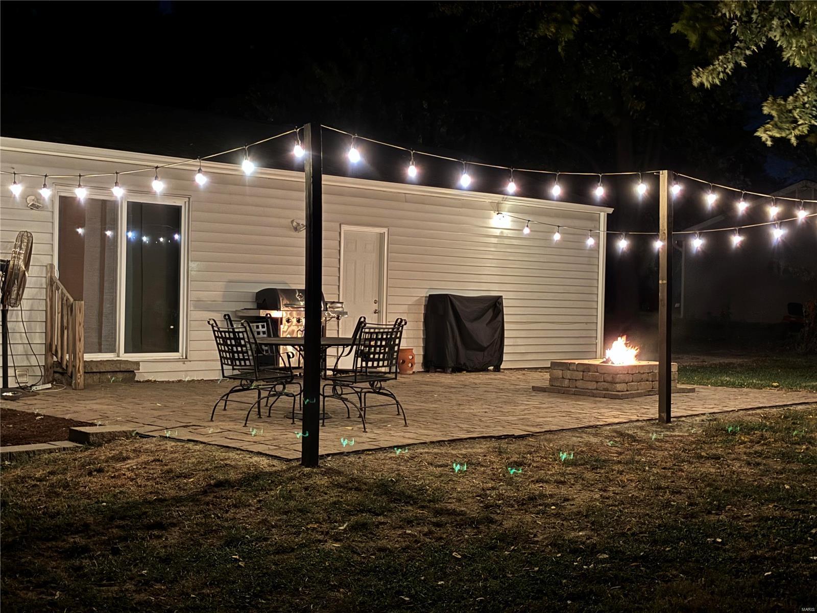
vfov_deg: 28.0
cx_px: 408
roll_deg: -1.1
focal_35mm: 52
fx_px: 1227
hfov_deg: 36.8
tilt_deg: -2.6
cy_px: 306
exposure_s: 1/5
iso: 250
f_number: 1.6
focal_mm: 5.96
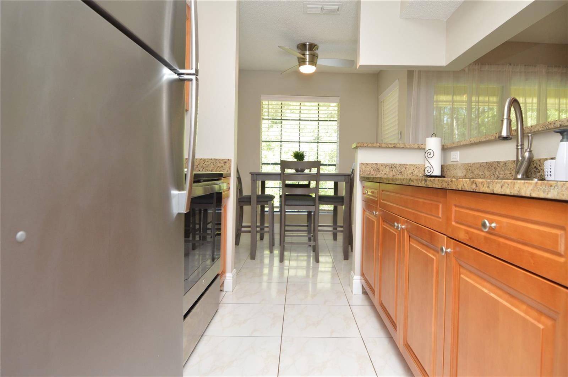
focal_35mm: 18
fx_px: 284
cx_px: 284
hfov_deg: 90.1
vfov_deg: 67.3
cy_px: 188
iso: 400
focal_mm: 12
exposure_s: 1/80
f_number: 4.5
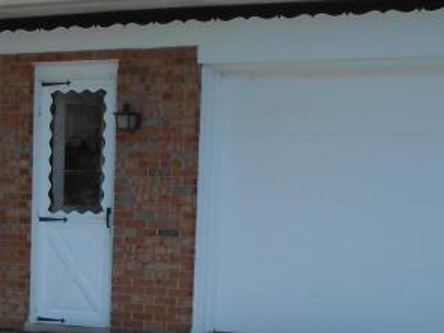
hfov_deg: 14.4
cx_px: -98
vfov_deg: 11.0
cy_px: 419
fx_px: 1692
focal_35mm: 132
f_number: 4.2
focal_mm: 6.8
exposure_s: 1/400
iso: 80
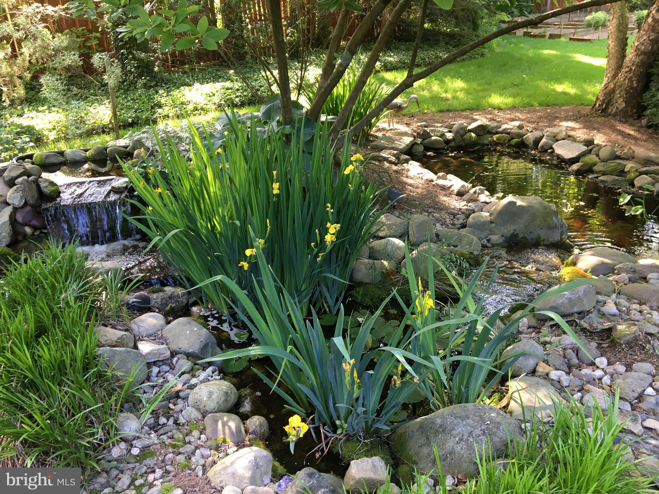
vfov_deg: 48.2
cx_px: 330
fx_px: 552
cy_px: 247
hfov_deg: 61.7
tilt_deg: -23.4
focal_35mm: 29
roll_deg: +1.5
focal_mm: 4.15
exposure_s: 1/30
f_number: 2.2
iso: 32
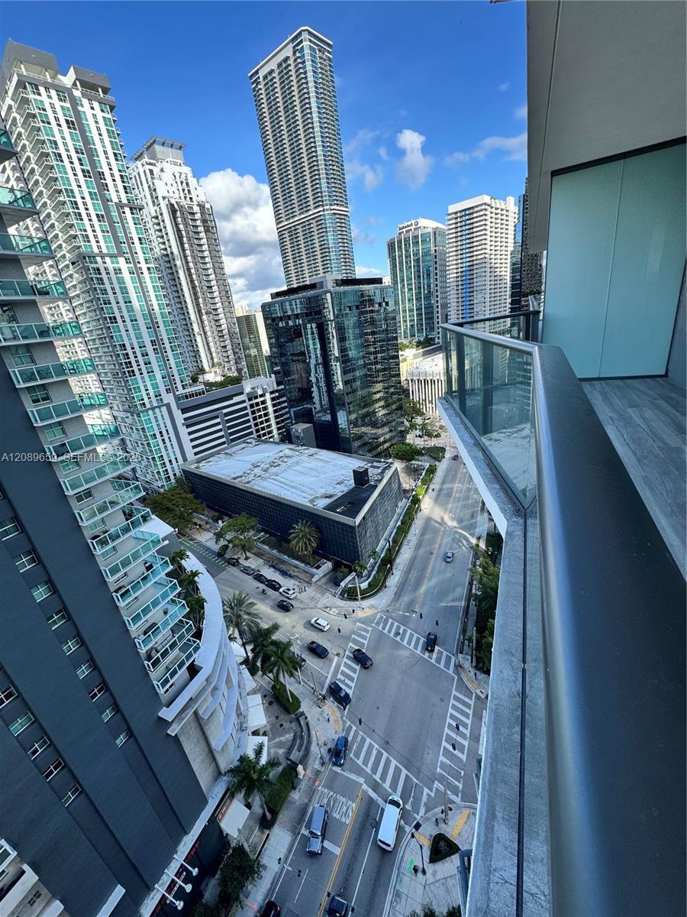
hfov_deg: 85.7
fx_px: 370
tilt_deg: -21.2
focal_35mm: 14
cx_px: 344
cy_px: 458
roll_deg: +8.1
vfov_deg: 102.1
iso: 40
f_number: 2.2
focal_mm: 2.22
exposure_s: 1/373
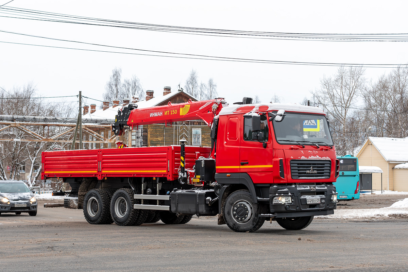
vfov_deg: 27.0
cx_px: 204
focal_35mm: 50
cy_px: 136
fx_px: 567
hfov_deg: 39.6
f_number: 4.5
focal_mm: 50
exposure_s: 1/500
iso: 640
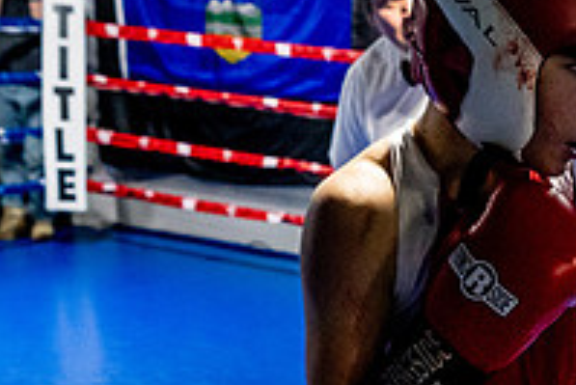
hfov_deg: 25.7
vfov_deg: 18.9
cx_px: 698
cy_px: 398
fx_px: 1121
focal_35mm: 70
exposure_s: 1/800
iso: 5000
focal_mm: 16
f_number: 2.8
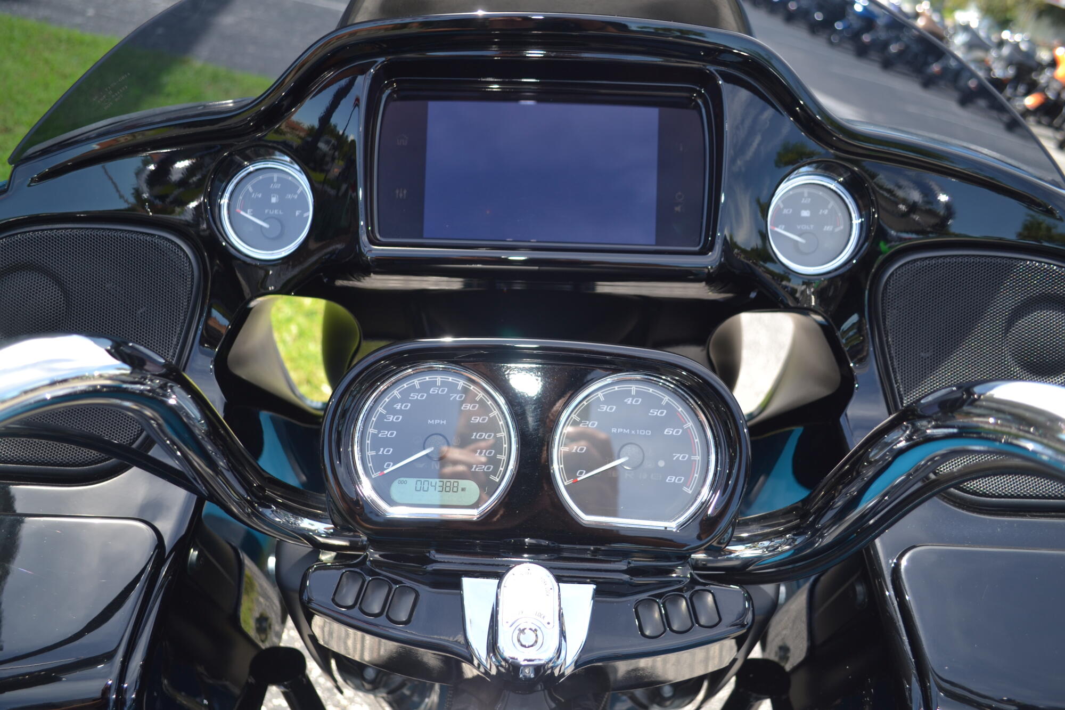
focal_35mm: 30
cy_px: 355
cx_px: 532
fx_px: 887
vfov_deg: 43.6
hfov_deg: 61.9
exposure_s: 1/200
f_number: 3.8
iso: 100
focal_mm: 20
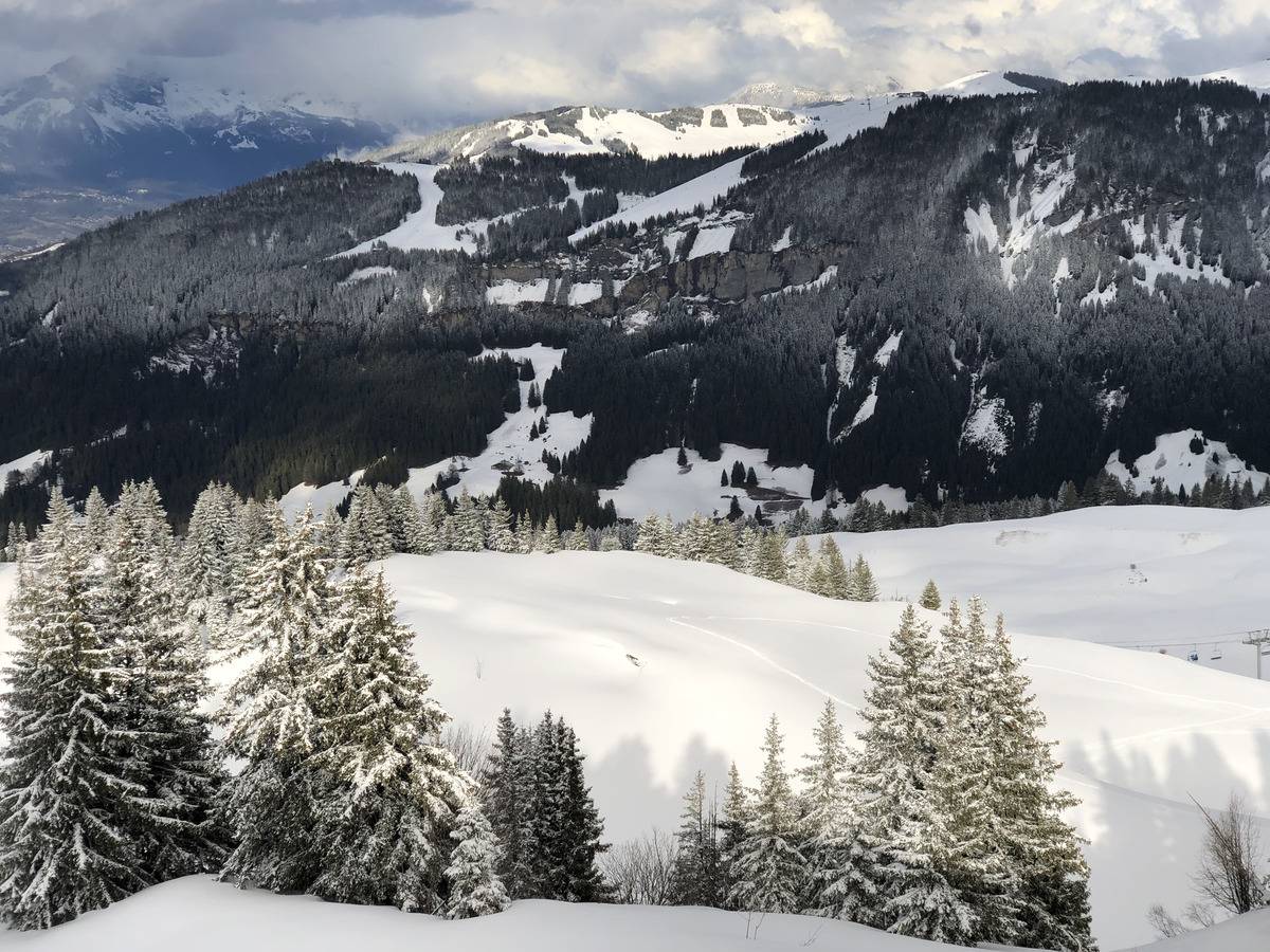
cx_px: 635
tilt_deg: -12.4
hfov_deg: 36.8
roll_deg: +0.9
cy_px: 476
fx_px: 1908
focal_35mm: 52
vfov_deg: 28.0
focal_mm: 6
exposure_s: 1/2315
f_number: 2.4
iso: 16
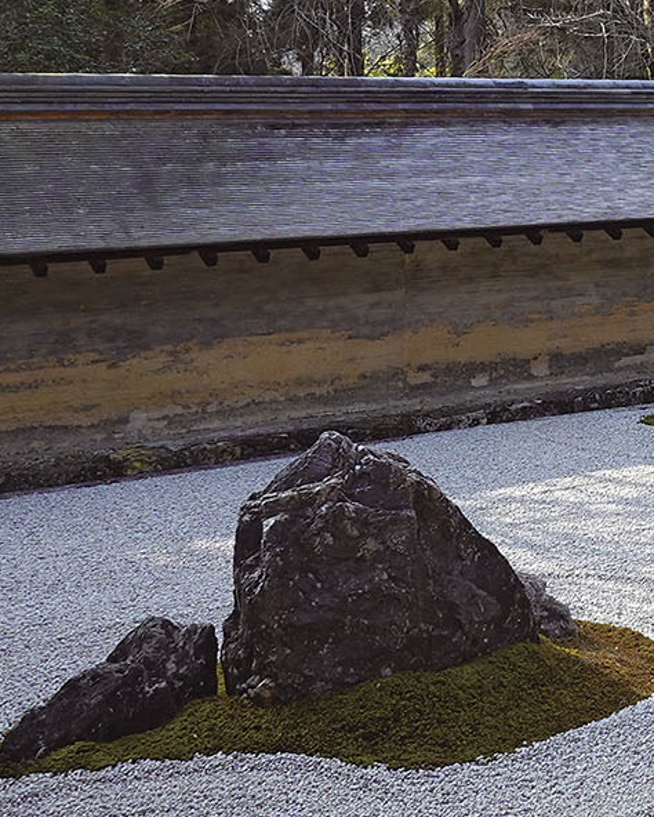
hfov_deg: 18.5
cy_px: 138
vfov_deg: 25.5
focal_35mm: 73
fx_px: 1765
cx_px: 995
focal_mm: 9
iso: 100
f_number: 7.1
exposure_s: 1/80
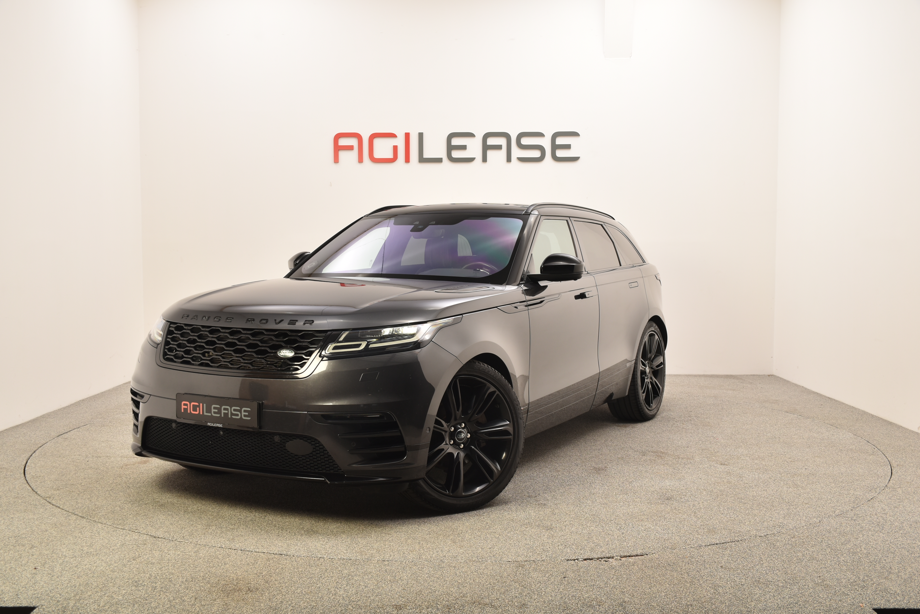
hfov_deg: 53.1
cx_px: 460
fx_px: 920
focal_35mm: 36
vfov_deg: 36.9
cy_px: 307
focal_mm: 24
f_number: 7.1
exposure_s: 1/200
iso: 100
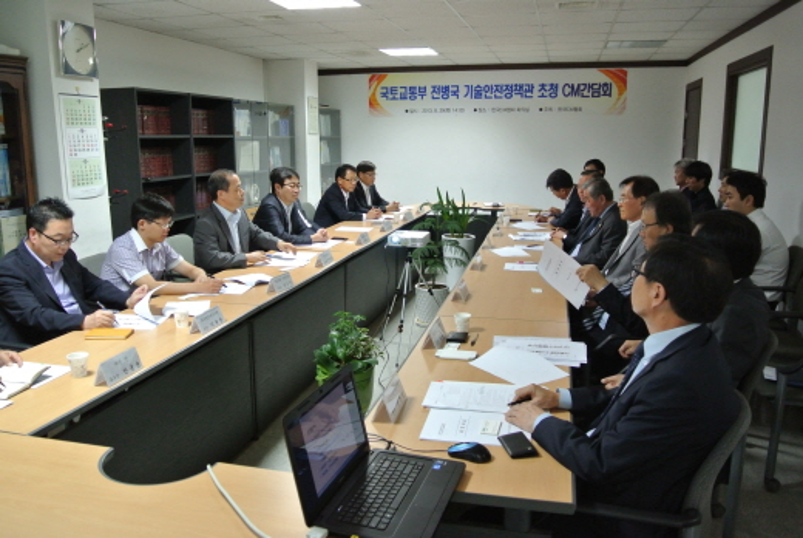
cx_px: 402
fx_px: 670
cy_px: 269
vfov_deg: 43.7
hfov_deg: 61.9
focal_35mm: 30
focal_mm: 11.4
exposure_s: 1/60
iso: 720
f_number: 3.5
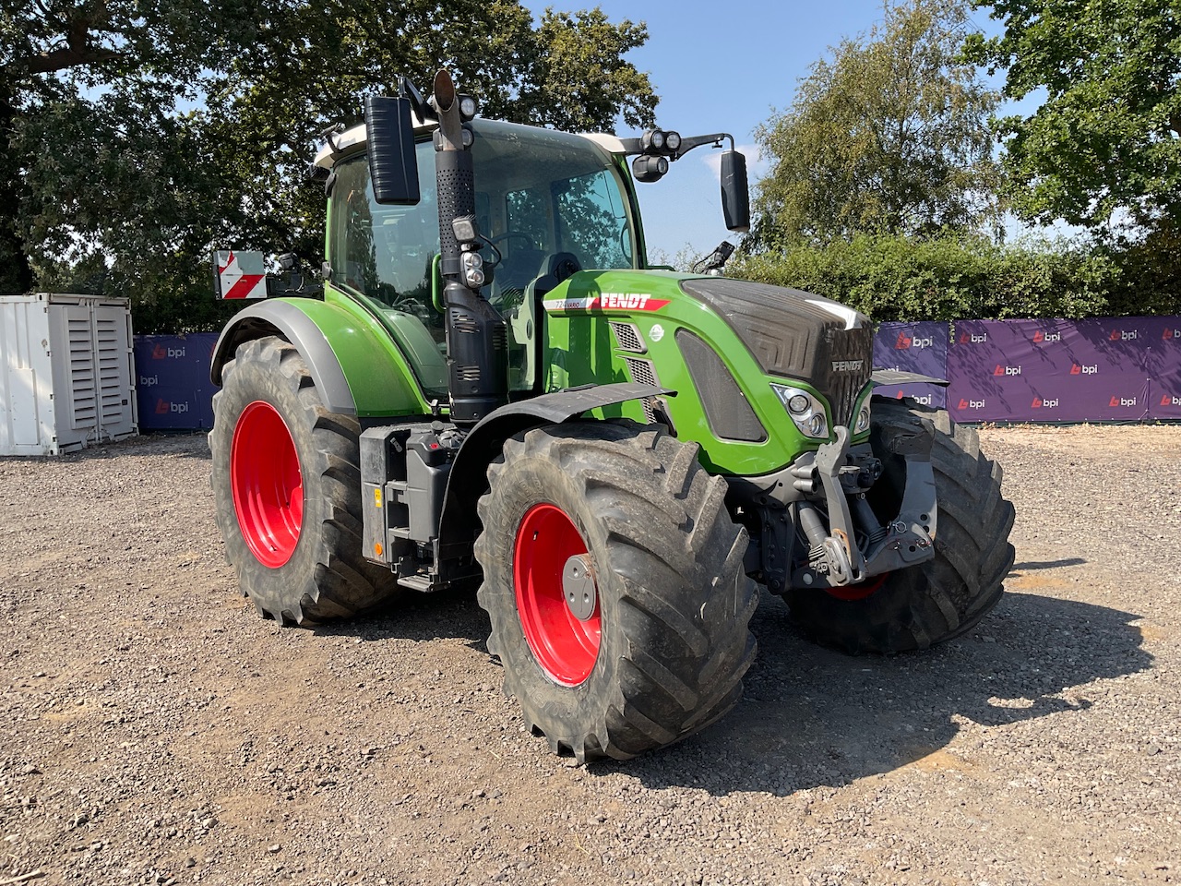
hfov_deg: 61.7
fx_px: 989
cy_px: 443
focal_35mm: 29
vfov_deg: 48.2
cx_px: 590
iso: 16
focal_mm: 3
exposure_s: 1/944
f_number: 1.8
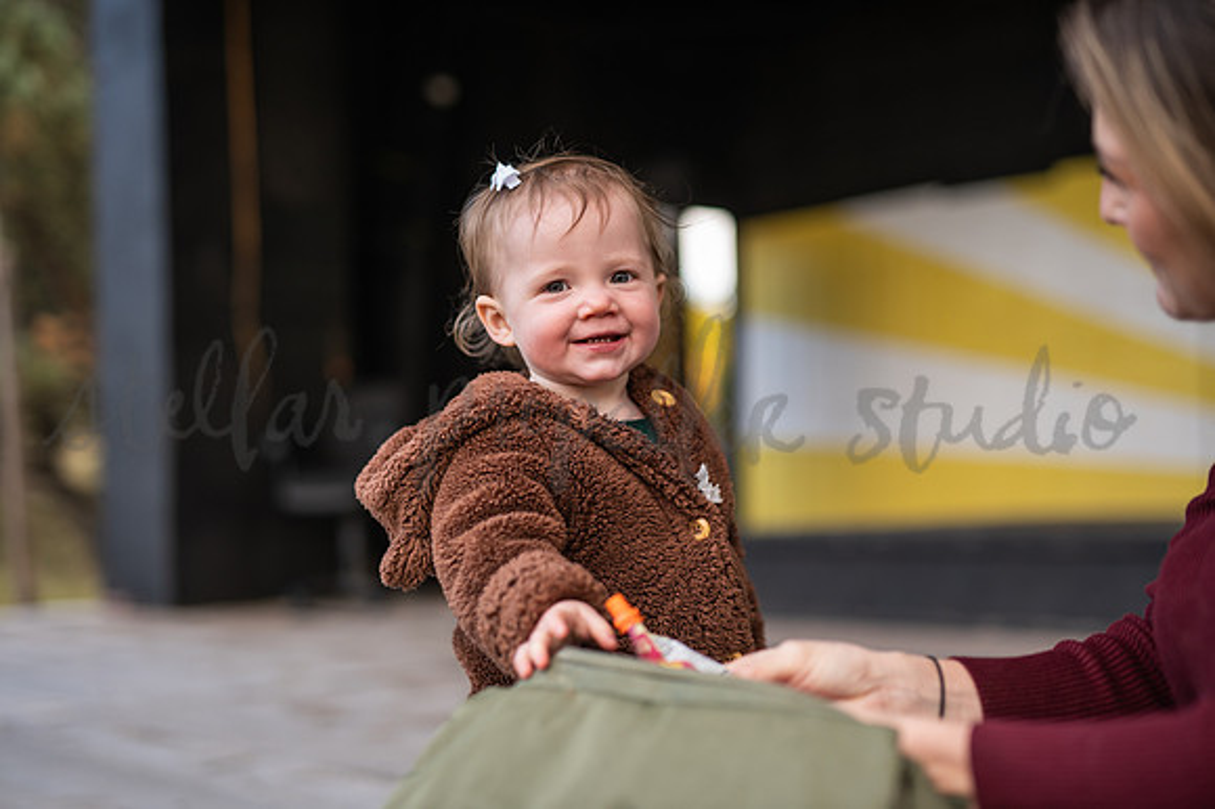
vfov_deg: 27.0
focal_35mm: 50
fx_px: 1686
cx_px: 608
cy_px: 404
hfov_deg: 39.6
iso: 250
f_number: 1.8
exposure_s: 1/400
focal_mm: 50
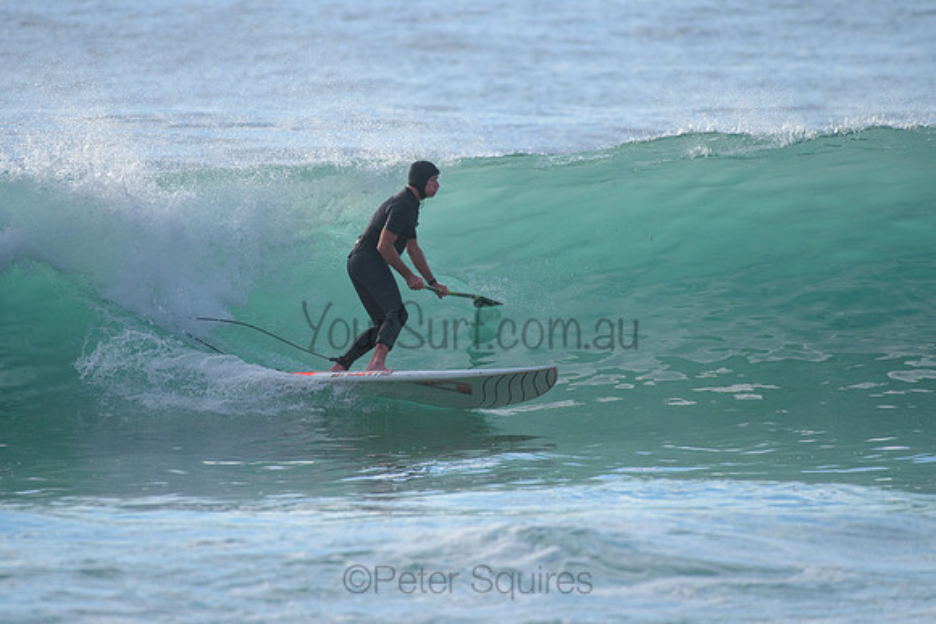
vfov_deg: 2.2
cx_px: 431
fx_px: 15951
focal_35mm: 613
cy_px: 268
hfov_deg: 3.4
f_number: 5.6
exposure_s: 1/2000
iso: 560
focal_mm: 500
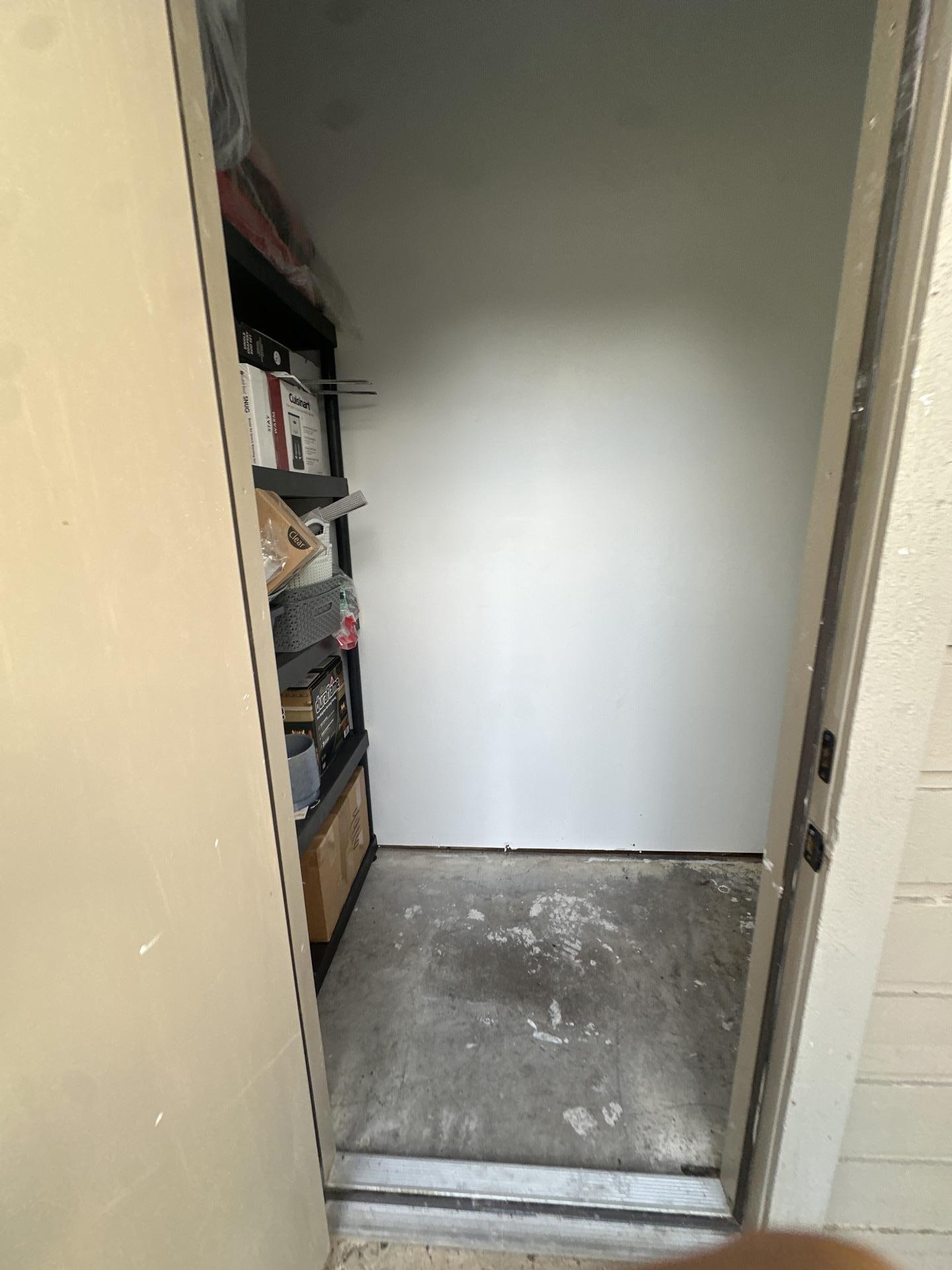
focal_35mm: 14
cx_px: 476
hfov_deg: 85.7
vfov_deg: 102.1
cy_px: 635
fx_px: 513
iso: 50
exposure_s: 1/99
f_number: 2.2
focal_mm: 2.22
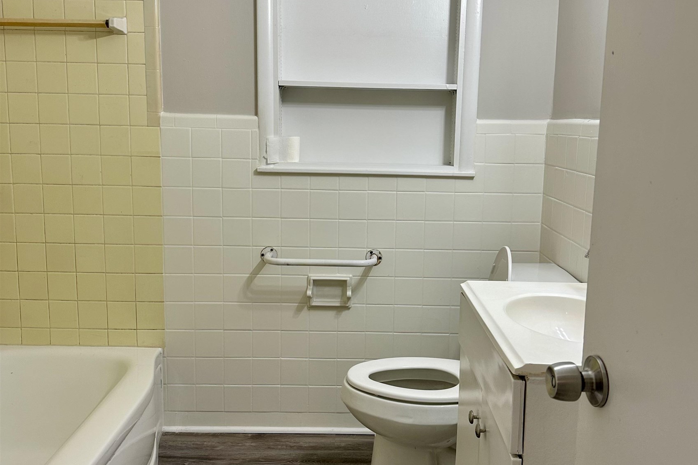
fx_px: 659
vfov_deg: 38.9
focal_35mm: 34
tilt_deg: -8.1
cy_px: 231
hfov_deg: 55.8
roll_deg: -3.3
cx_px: 356
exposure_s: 1/120
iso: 100
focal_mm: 6.86
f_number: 1.78
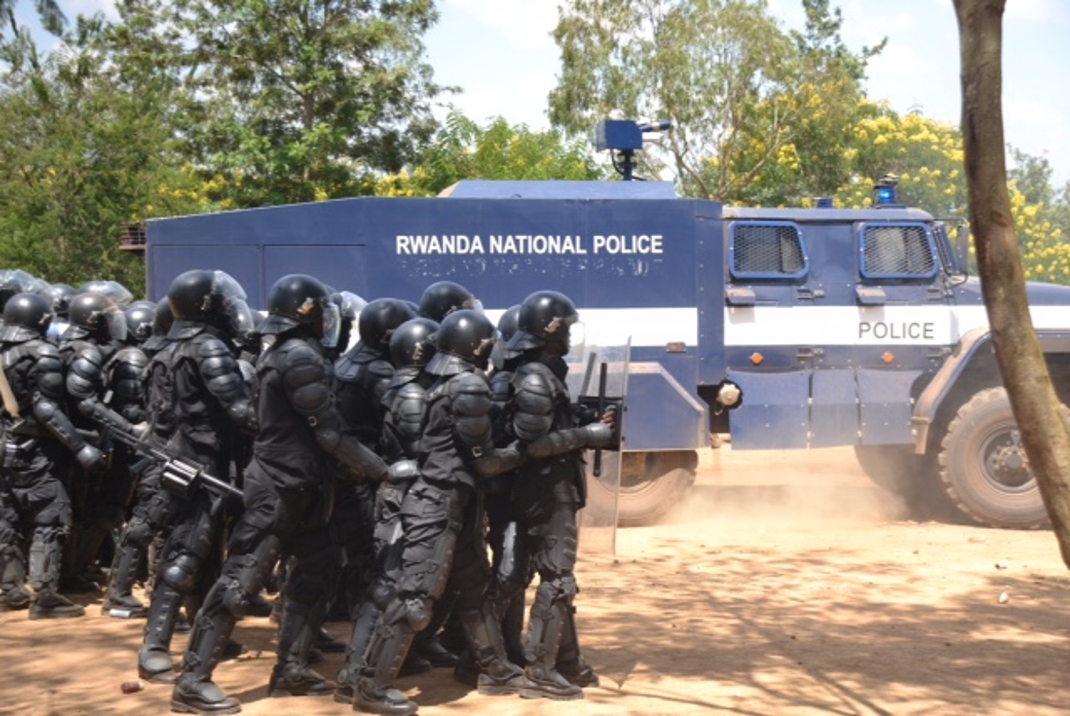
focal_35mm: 52
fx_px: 1562
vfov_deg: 25.8
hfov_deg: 37.8
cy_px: 358
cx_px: 535
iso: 100
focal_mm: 35
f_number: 7.1
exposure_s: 1/200
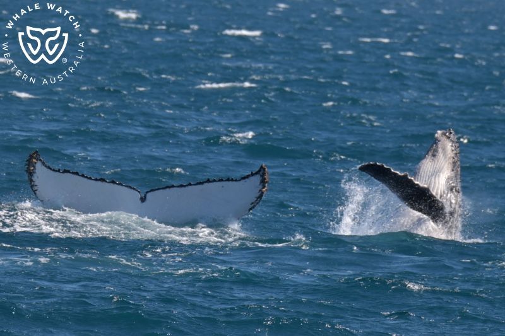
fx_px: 7363
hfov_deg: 3.9
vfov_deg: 2.6
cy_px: 168
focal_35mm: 525
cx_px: 252
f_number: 6
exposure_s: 1/800
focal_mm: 350
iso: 100
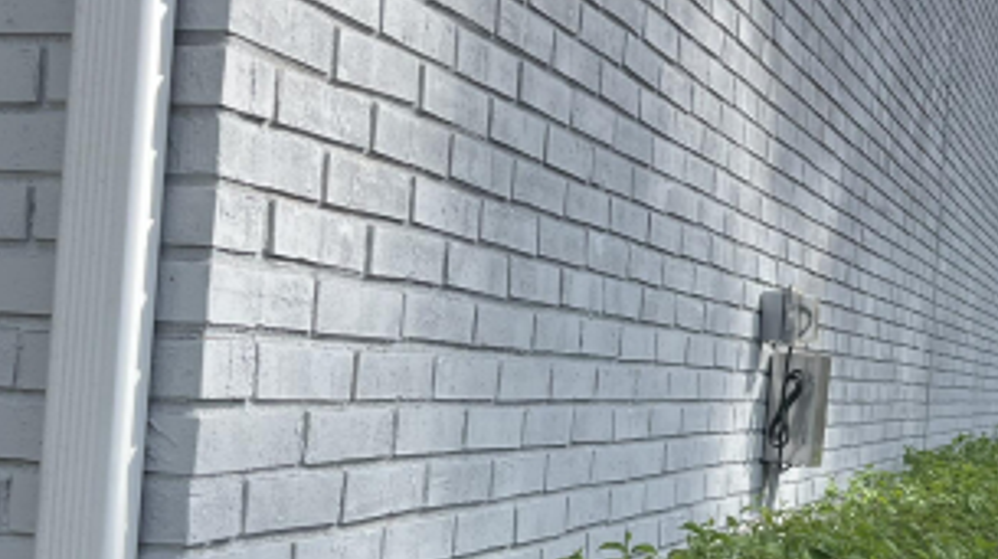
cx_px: 679
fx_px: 1639
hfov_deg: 33.5
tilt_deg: +3.1
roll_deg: -3.1
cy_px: 320
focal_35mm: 62
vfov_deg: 19.4
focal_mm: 5.7
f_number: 1.5
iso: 50
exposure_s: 1/3257
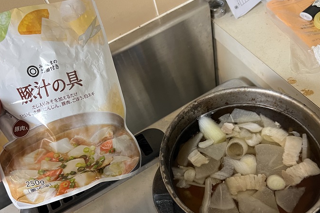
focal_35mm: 33
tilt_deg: -54.3
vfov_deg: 39.5
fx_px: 293
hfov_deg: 57.2
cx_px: 155
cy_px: 140
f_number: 1.5
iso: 500
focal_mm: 5.7
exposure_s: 1/50
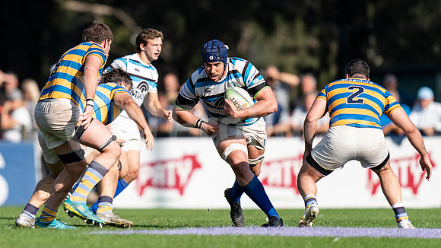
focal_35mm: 790
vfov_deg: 1.5
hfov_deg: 2.7
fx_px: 9231
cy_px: 84
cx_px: 122
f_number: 2.8
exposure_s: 1/1250
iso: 100
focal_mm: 400
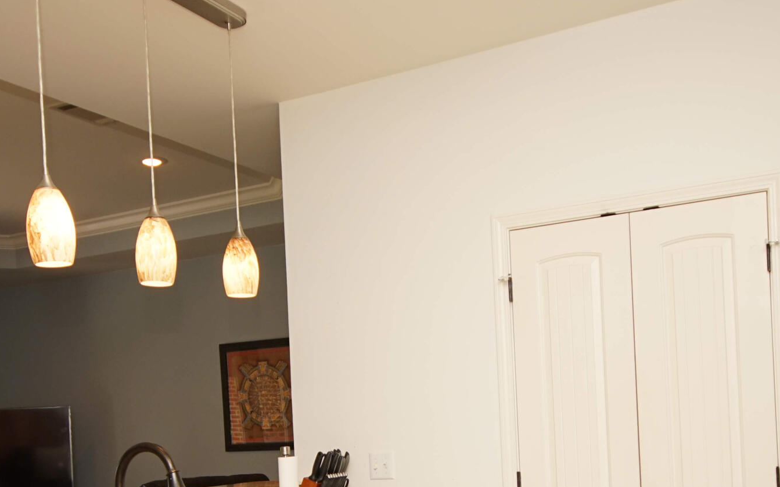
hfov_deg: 48.2
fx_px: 871
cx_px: 422
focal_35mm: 41
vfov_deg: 29.9
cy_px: 440
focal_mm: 12
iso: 250
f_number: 5
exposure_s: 1/60
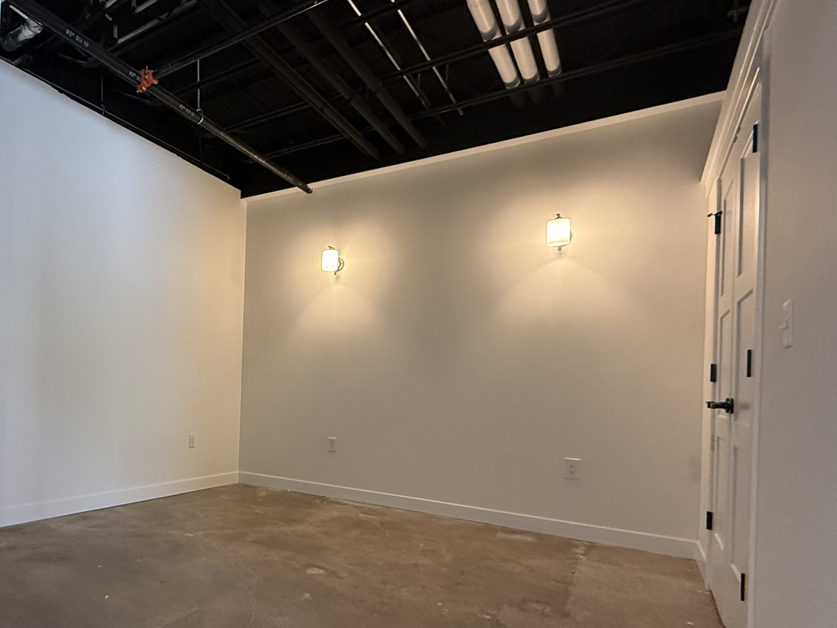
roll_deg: -1.8
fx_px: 556
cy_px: 386
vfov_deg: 58.2
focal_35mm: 23
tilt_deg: -0.3
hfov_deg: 68.4
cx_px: 194
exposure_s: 1/60
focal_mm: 2.22
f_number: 2.2
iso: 250
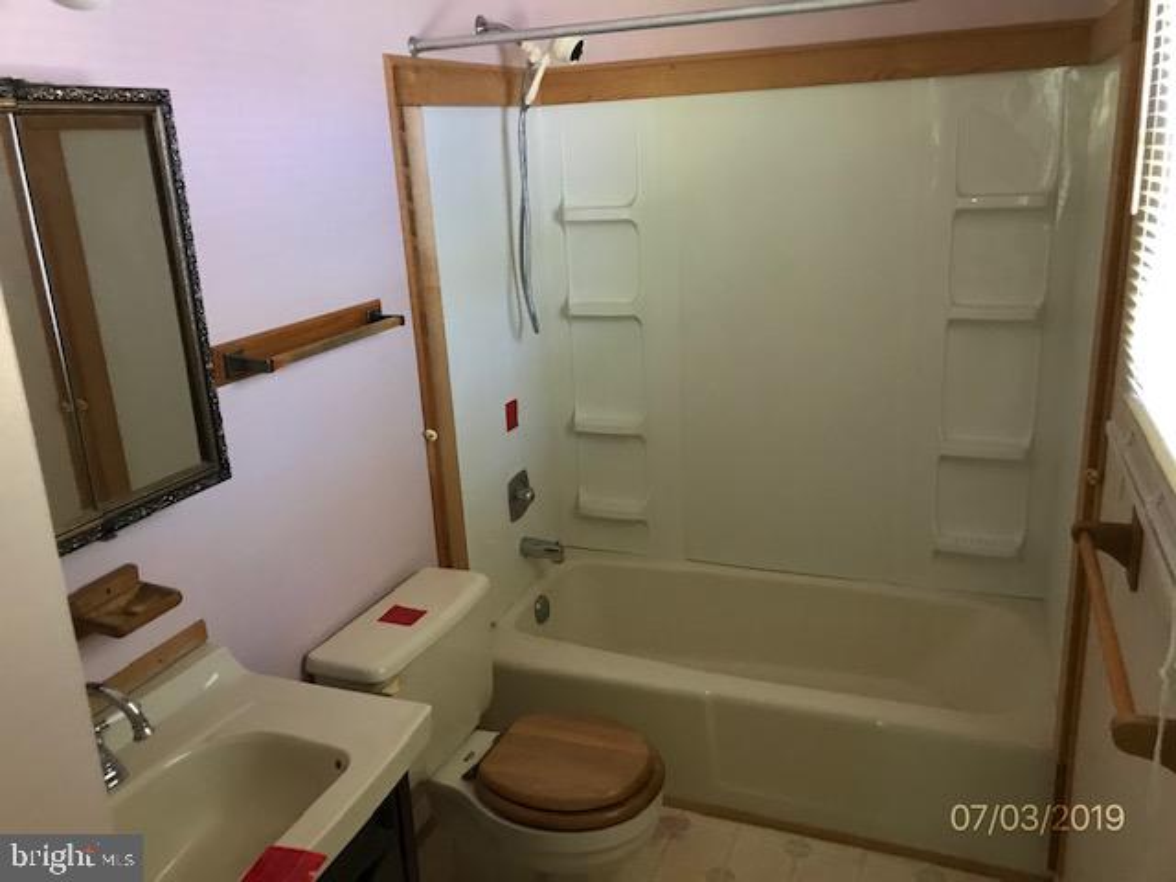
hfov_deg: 63.4
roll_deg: +2.9
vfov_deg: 49.7
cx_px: 588
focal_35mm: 28
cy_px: 441
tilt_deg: -17.0
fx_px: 951
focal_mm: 3.99
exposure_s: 1/11
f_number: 1.8
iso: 100
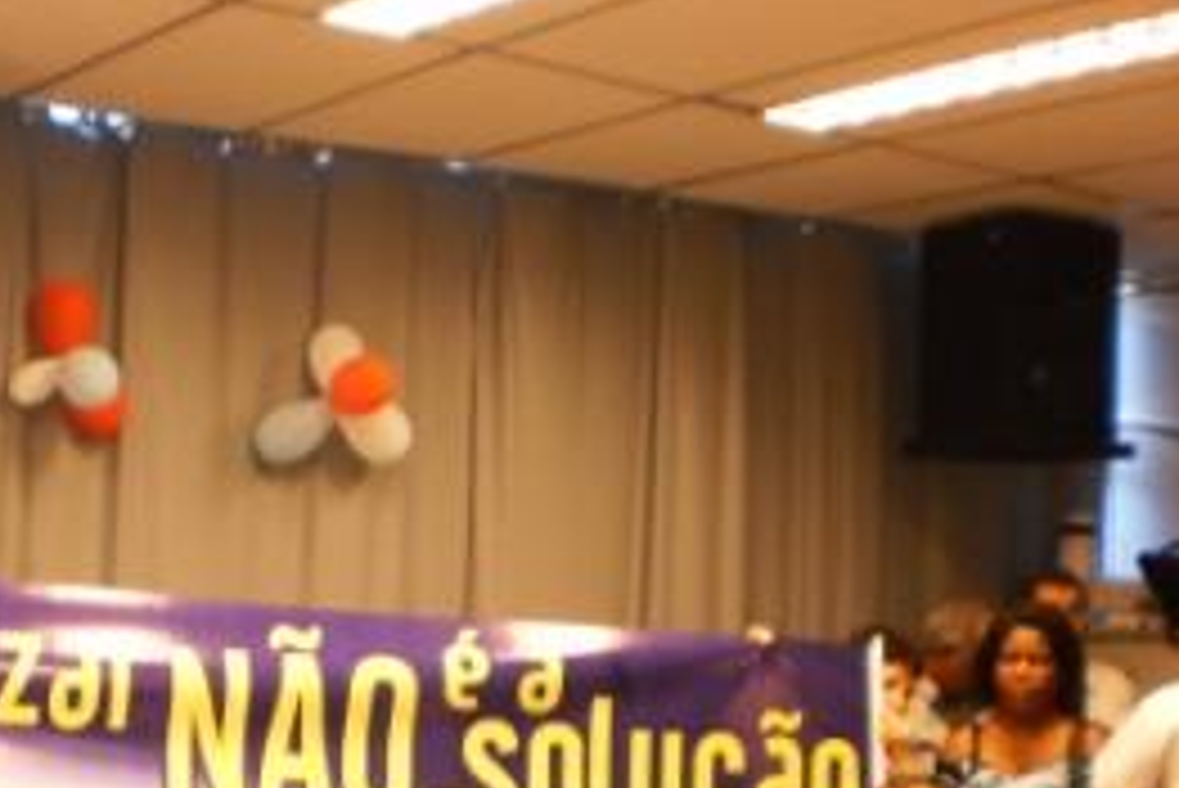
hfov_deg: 30.7
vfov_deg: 20.7
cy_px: 738
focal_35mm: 64
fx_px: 2097
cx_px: 261
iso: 400
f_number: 3.1
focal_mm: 6.3
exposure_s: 1/30
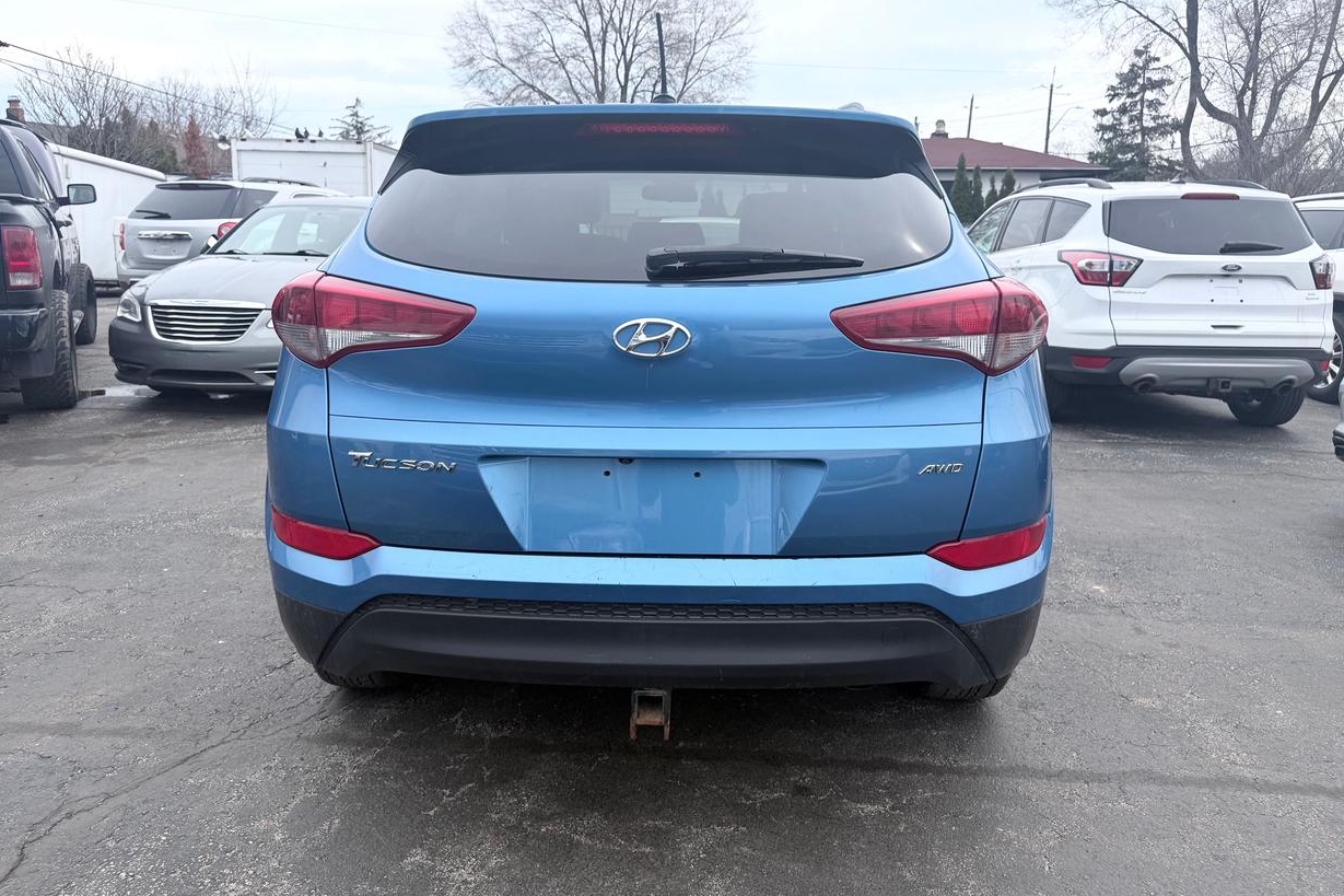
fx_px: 970
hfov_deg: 69.4
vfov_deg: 49.4
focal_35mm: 26
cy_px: 396
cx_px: 663
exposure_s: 1/2525
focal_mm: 6.76
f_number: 1.78
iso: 80
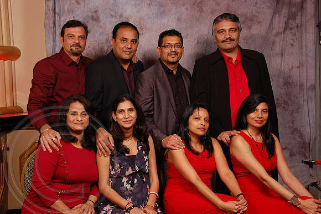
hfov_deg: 35.1
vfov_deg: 23.8
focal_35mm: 57
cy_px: 107
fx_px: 508
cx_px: 160
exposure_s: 1/200
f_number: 5.6
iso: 400
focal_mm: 38
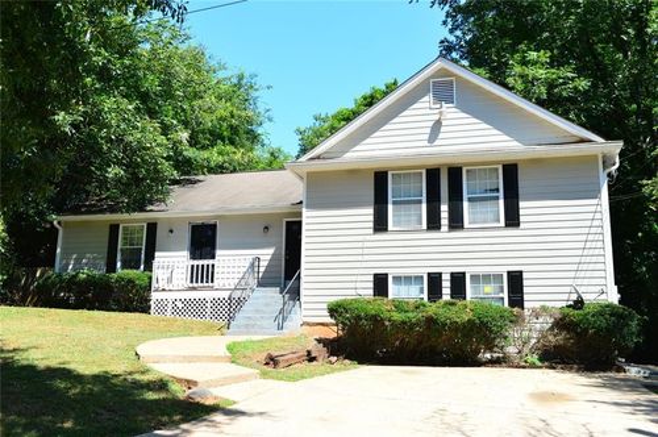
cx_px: 329
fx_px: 694
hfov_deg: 50.8
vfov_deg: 35.0
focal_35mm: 38
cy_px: 218
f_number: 7.1
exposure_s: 1/1000
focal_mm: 38
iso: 800
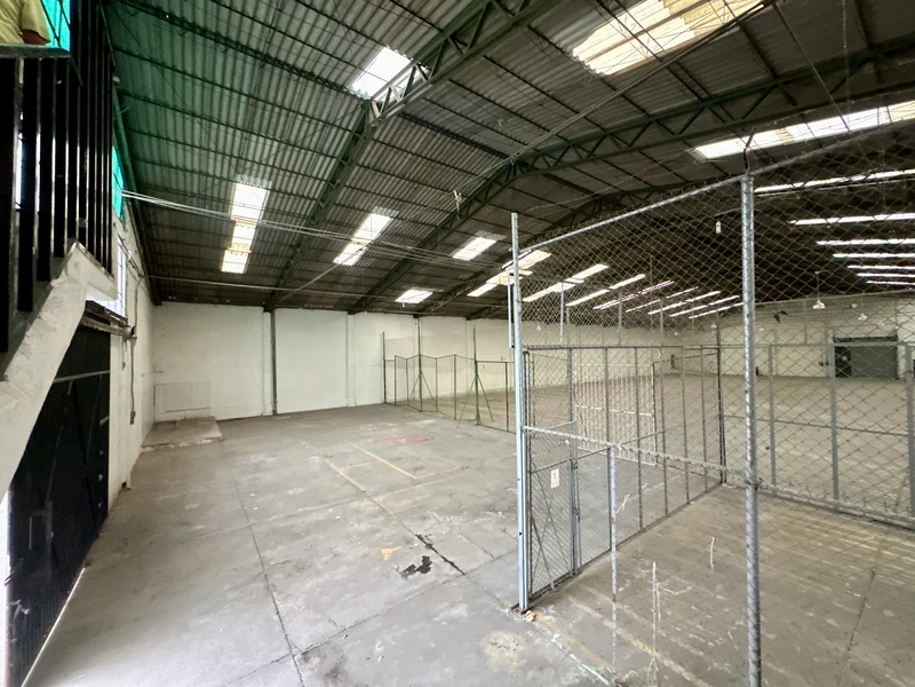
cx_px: 458
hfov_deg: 102.1
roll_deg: +1.4
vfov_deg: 85.7
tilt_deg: +1.9
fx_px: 370
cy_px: 344
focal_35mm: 14
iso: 1000
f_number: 2.2
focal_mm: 2.22
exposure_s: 1/60
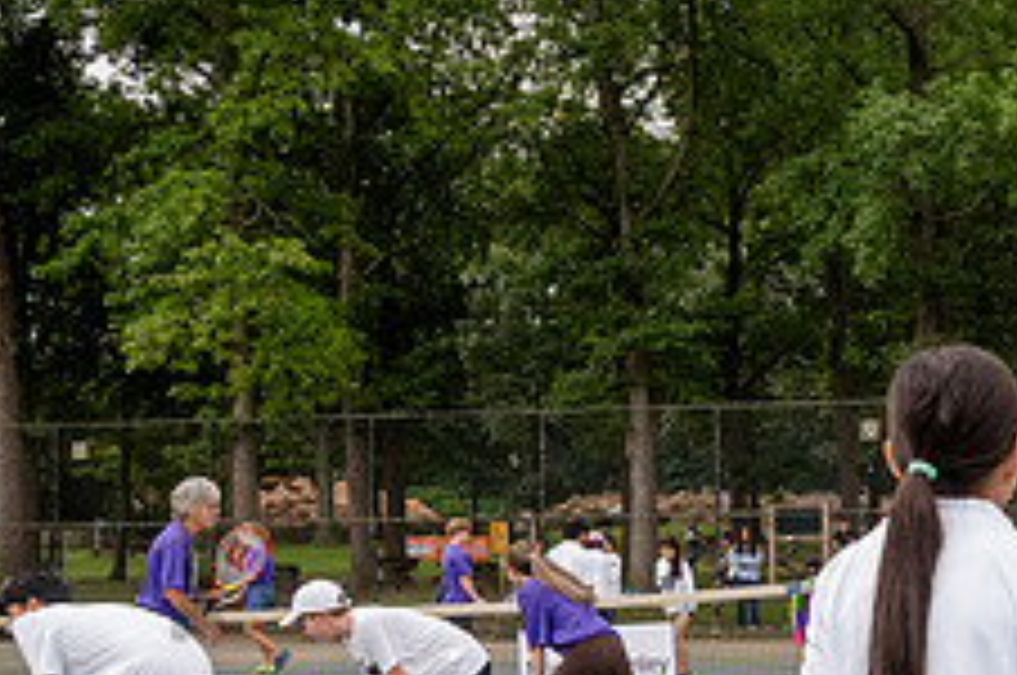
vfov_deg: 19.2
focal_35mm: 70
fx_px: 1975
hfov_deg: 26.9
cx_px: 1066
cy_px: 560
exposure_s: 1/1600
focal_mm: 27
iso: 1600
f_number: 5
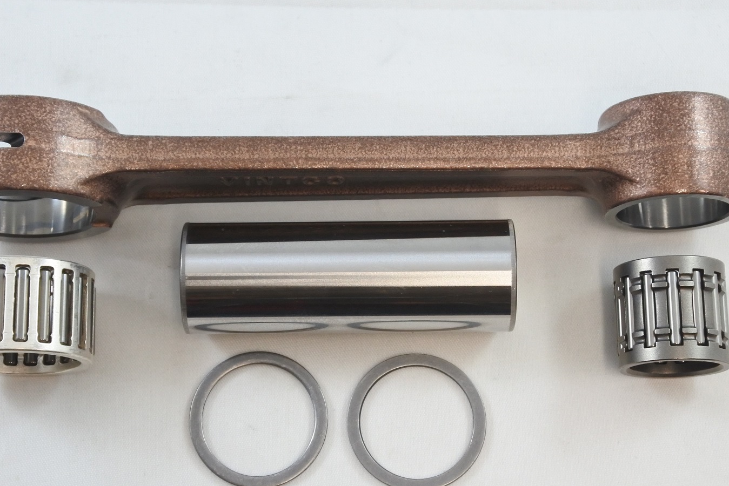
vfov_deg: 20.3
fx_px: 1357
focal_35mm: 67
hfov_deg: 30.1
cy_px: 290
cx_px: 340
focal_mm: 20.1
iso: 560
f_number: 4.8
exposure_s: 1/125
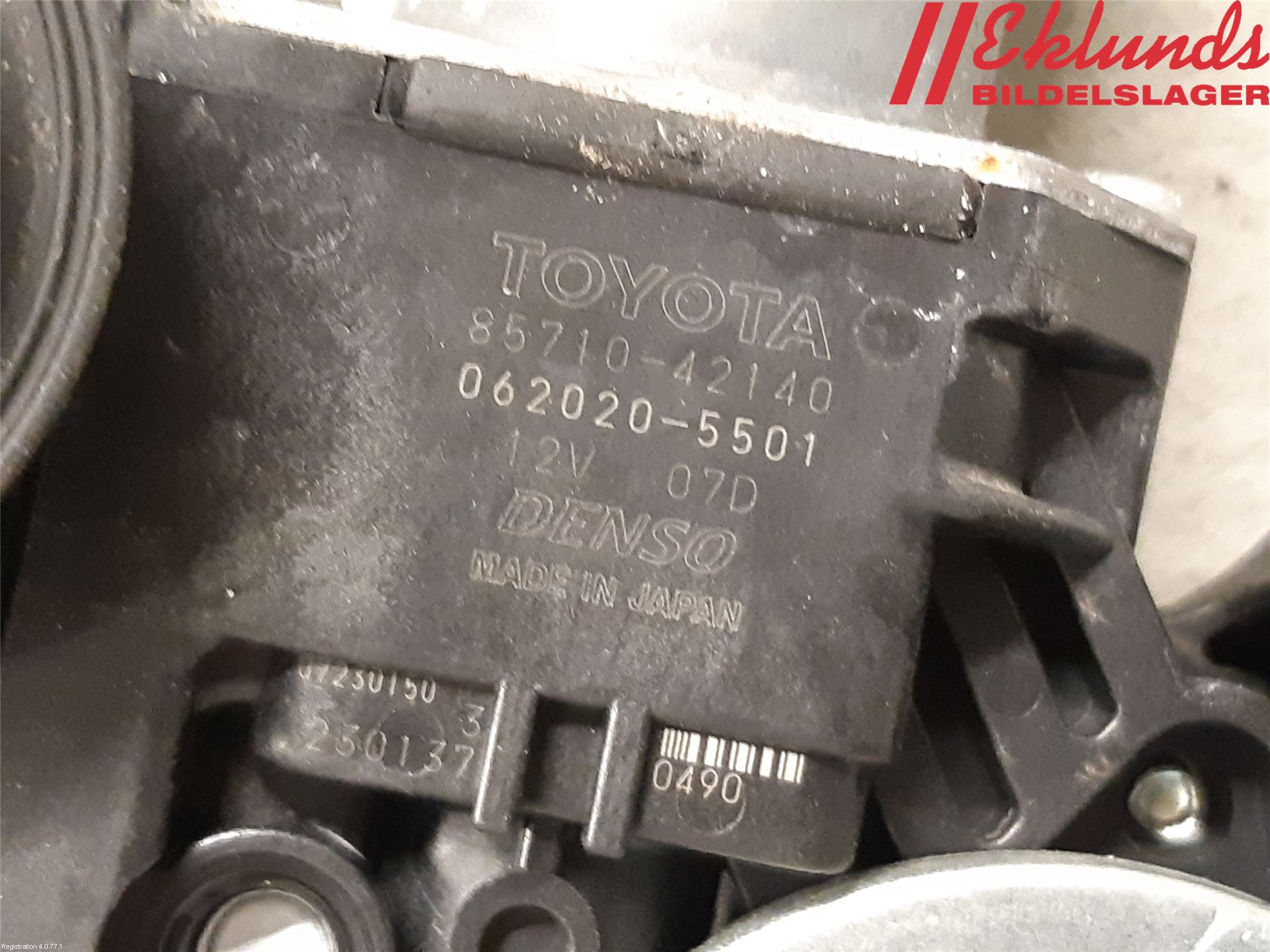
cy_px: 476
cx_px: 635
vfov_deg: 53.1
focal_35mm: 26
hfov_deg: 67.3
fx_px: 954
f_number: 1.7
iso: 500
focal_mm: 3.93
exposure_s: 1/25
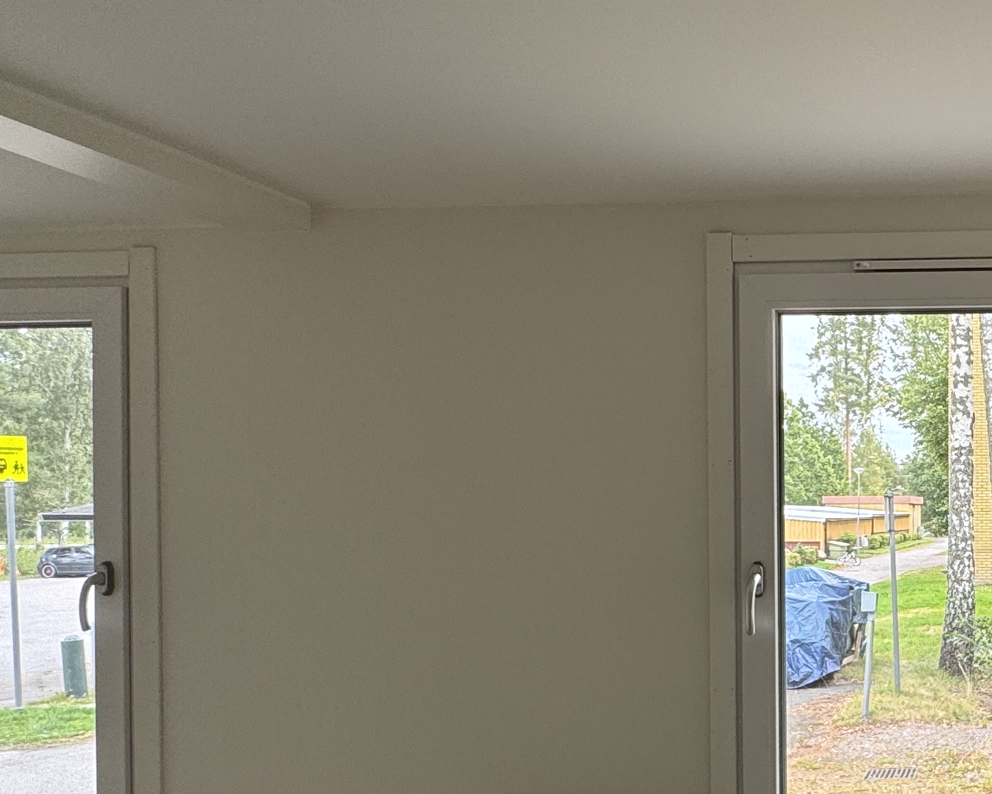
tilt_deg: -0.7
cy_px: 525
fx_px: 1116
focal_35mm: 38
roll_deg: +0.6
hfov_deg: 41.0
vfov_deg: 38.7
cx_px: 1021
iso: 50
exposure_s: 1/99
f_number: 2.2
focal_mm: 2.22
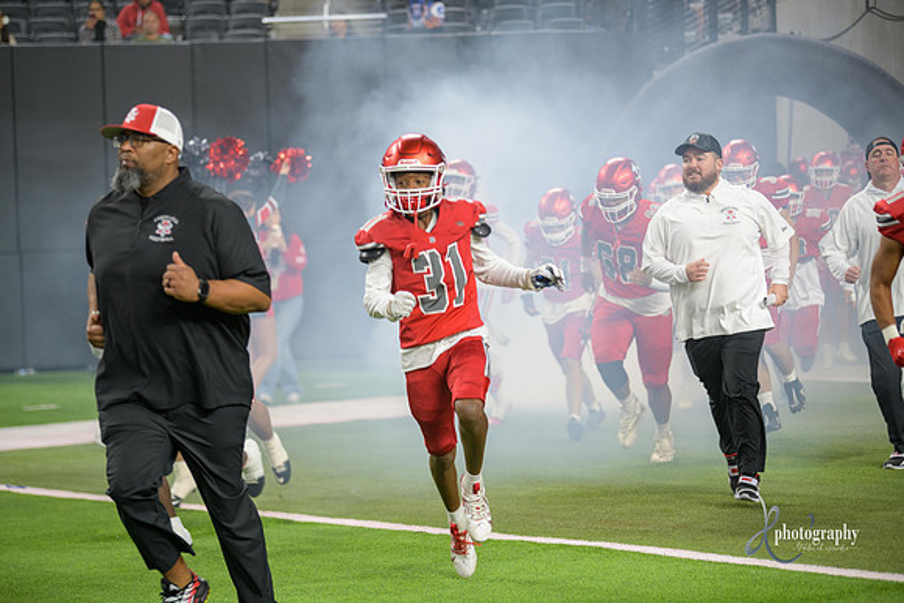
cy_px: 302
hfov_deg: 17.1
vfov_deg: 11.4
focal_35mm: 120
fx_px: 3014
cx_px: 452
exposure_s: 1/400
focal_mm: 120
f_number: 2.8
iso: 1000
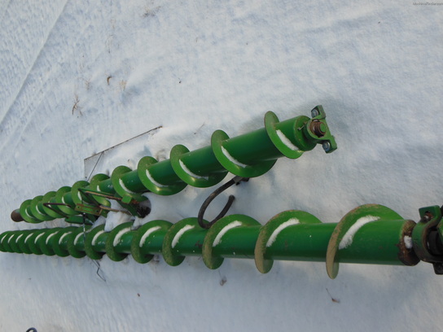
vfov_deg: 42.9
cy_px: 166
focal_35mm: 33
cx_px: 222
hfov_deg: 55.4
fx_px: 422
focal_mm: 6
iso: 125
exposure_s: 1/800
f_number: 3.5
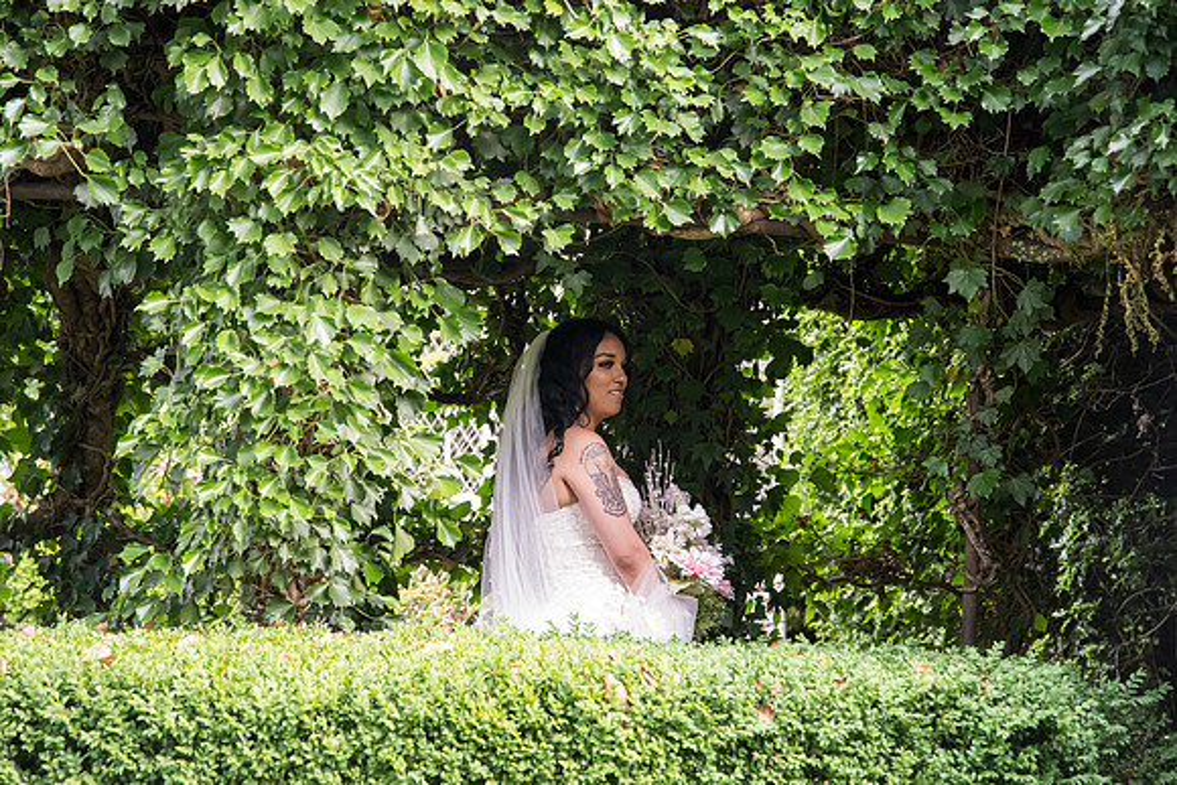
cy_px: 392
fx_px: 2289
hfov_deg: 28.8
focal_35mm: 70
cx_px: 588
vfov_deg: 19.5
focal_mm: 70
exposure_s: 1/320
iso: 4000
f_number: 4
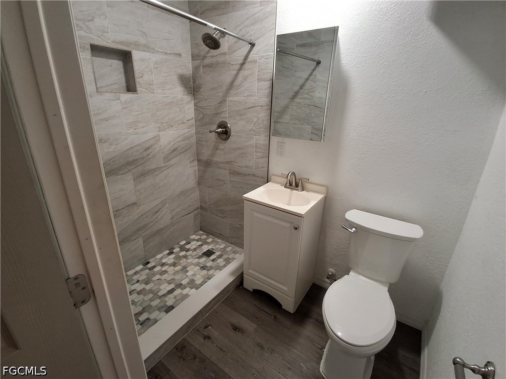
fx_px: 234
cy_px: 190
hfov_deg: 94.5
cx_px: 253
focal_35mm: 16
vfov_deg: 78.1
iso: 160
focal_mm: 1.64
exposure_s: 1/40
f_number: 2.2
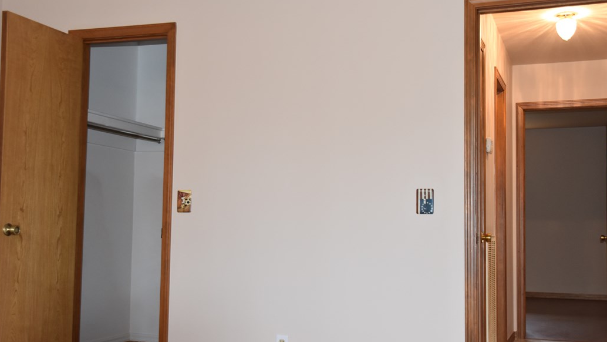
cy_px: 170
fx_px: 717
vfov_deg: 26.8
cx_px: 311
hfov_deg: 45.9
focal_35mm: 45
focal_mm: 27
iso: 800
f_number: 4
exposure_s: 1/60
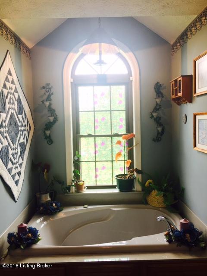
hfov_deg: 48.2
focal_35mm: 29
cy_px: 138
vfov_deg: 61.7
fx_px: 231
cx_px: 104
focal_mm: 4.15
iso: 32
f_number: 2.2
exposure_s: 1/30
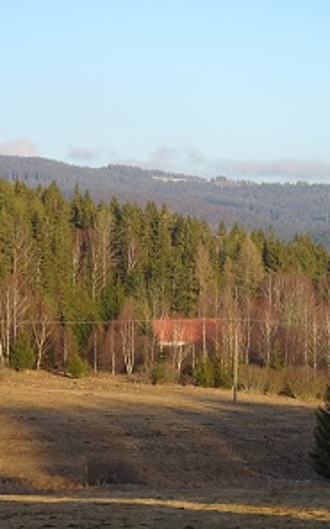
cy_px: 264
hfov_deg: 9.0
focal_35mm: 146
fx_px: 2101
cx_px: 194
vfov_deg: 14.3
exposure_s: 1/200
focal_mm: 17.49
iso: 80
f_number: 5
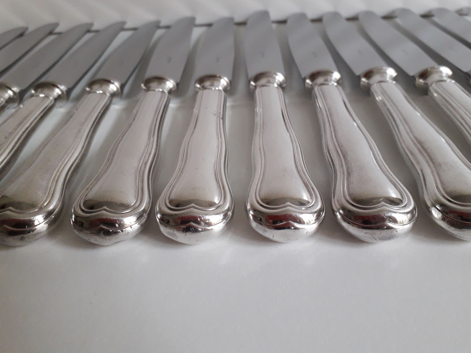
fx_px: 367
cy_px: 176
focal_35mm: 27
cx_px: 236
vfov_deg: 51.4
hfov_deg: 65.3
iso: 200
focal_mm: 3.6
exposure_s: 1/33
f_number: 1.9
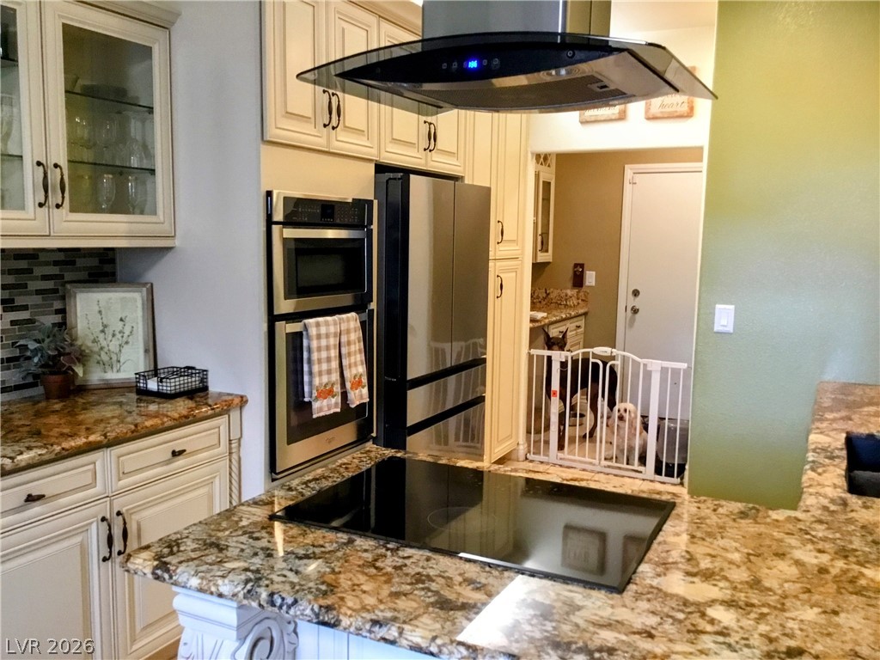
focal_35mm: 31
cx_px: 440
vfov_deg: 45.4
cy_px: 330
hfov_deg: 58.4
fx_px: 788
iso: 200
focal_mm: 3.3
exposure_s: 1/30
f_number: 2.4
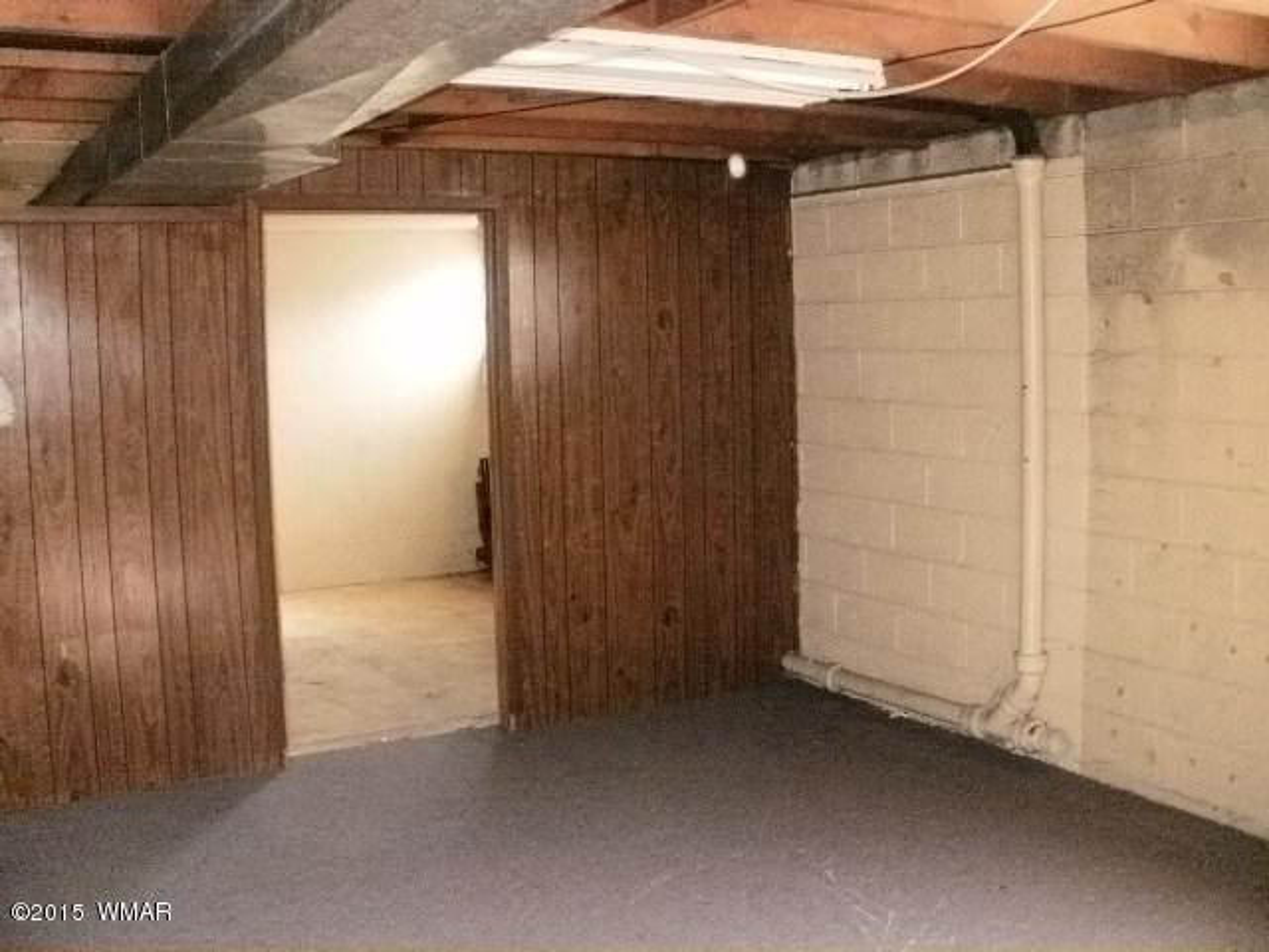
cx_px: 634
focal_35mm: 36
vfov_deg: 39.7
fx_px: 1320
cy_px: 476
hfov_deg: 51.4
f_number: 3.5
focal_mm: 6.3
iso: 500
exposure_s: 1/30
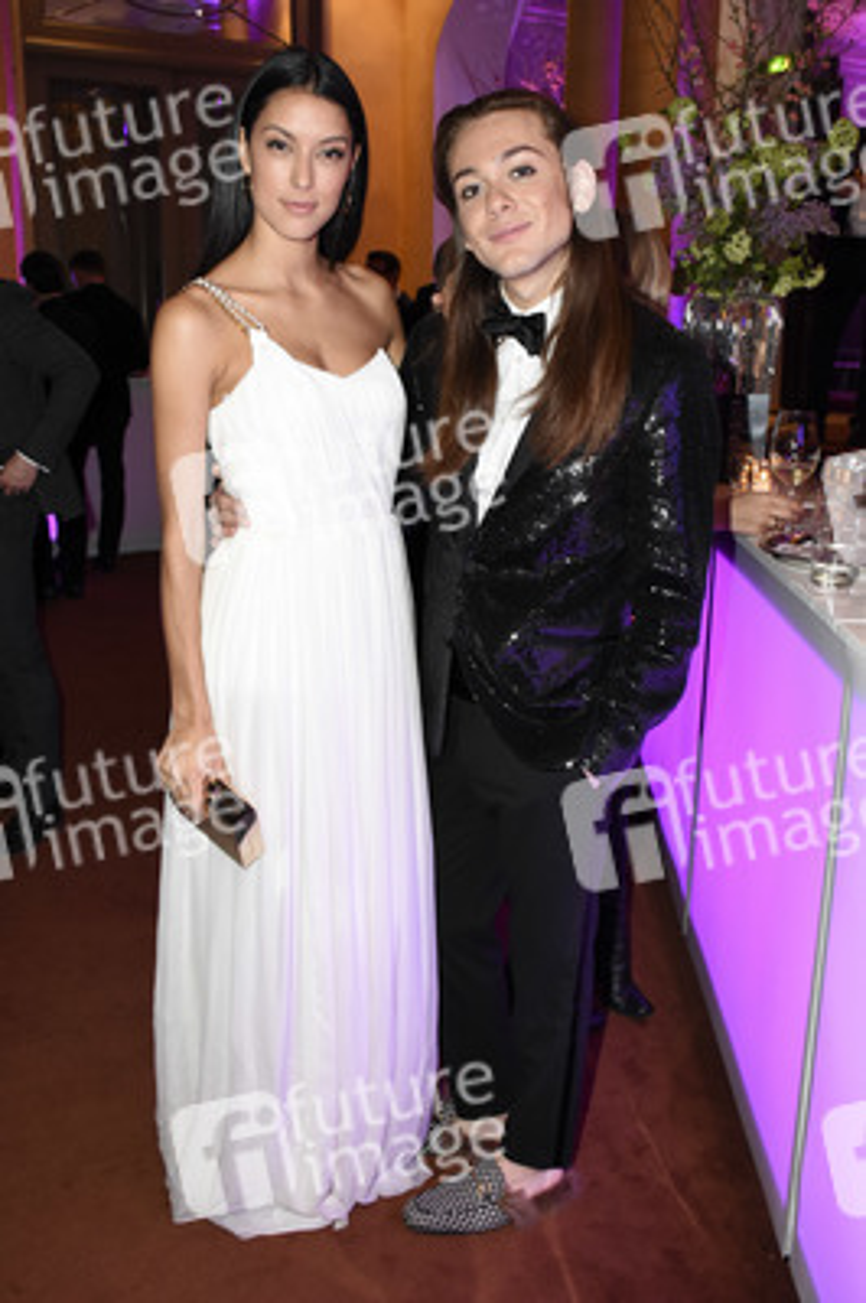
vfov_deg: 62.0
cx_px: 433
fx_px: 1084
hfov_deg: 43.5
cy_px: 652
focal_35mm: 30
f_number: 4.5
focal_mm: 20
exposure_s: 1/100
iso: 1600
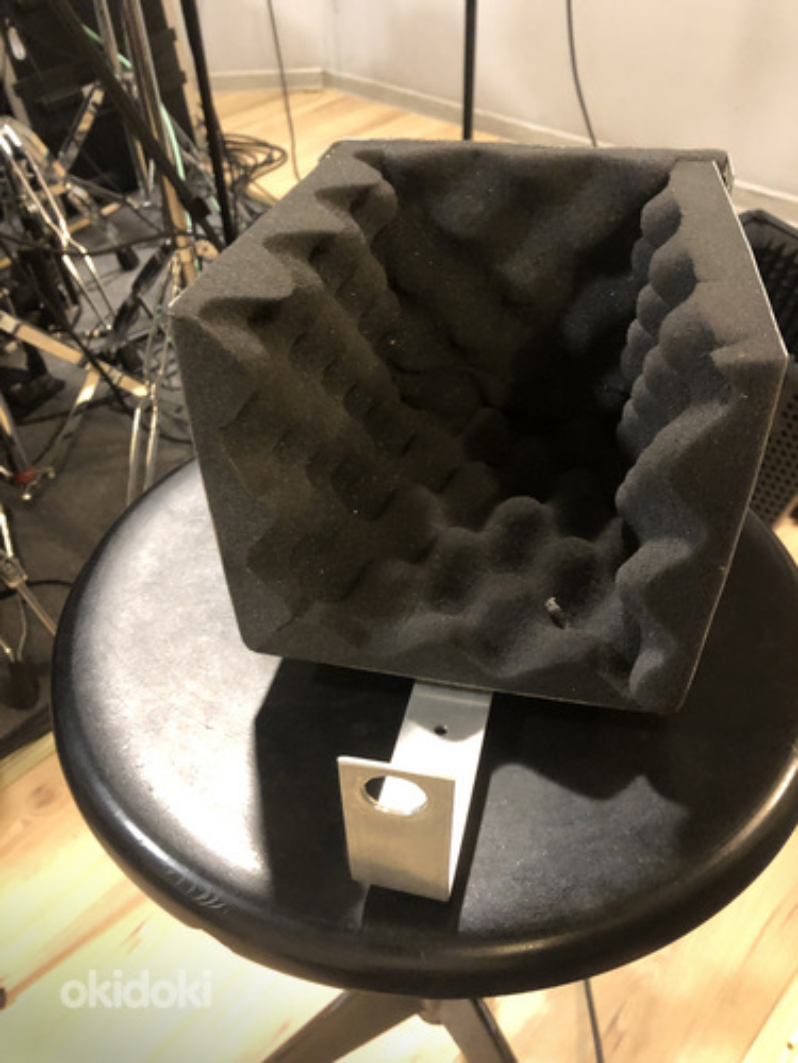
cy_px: 532
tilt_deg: -43.5
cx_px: 399
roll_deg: +0.4
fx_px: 861
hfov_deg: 49.7
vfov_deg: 63.4
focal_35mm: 28
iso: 100
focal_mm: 3.99
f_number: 1.8
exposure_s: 1/4
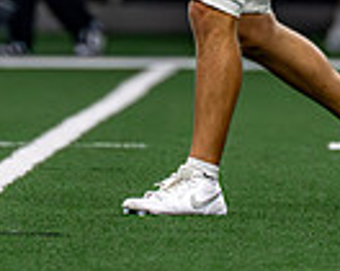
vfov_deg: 1.4
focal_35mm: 1103
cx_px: 320
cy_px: -225
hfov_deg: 1.8
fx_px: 11075
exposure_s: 1/2000
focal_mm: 200
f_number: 2.8
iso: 4000
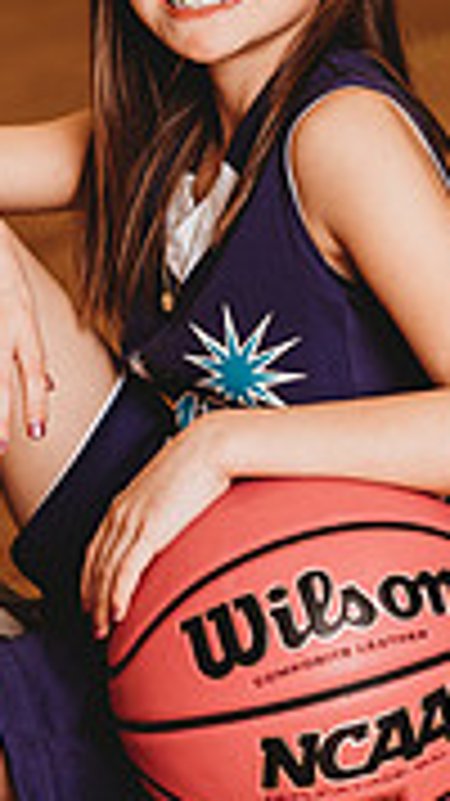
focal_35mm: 225
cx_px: -32
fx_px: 4777
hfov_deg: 5.4
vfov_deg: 9.6
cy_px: 351
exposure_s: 1/160
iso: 100
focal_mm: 85
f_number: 2.5
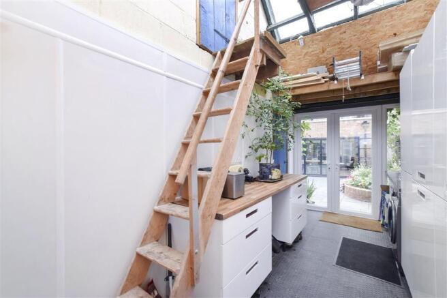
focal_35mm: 15
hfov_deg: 100.4
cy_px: 149
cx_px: 224
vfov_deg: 77.3
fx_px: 186
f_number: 16
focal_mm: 10
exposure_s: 1/8
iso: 500
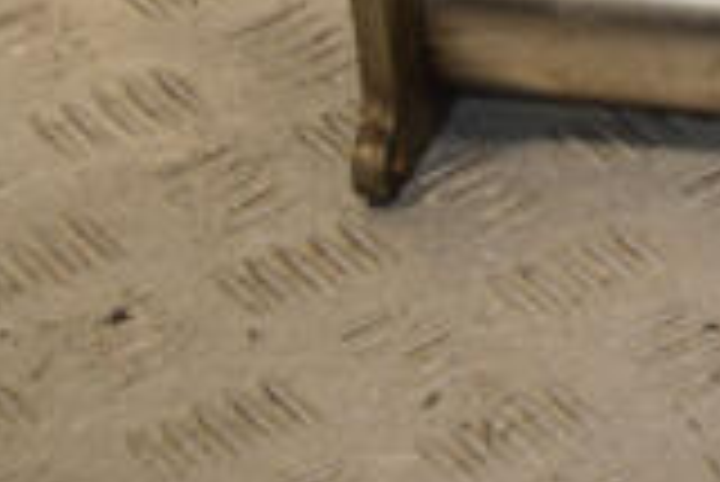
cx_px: 1296
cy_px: -189
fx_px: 4724
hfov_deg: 8.4
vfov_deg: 5.8
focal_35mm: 236
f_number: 7.1
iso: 800
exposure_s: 1/200
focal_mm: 42
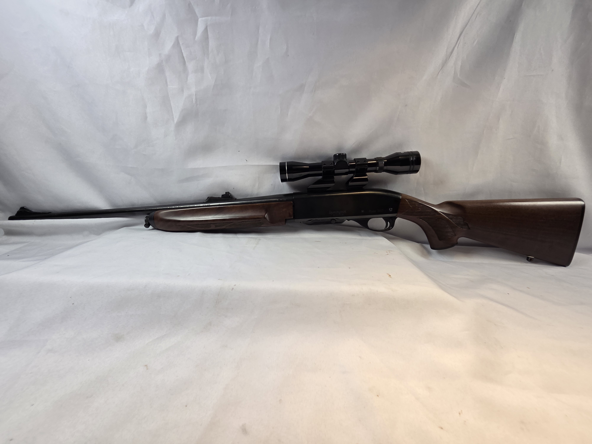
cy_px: 222
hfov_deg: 106.2
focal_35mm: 13
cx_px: 296
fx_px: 222
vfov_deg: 89.9
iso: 50
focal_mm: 2.2
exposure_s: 1/285
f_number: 2.2
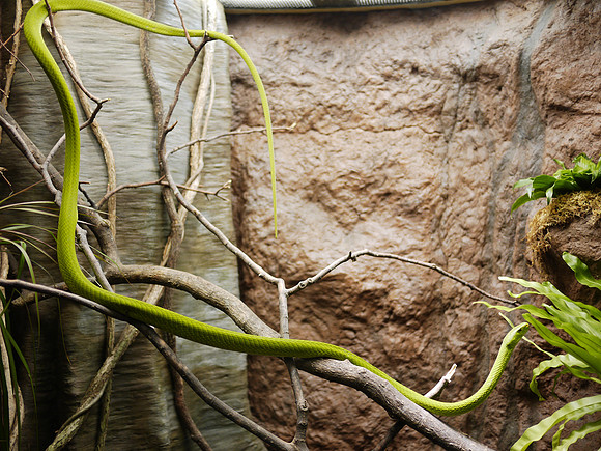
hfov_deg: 46.8
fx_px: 694
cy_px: 226
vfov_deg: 36.0
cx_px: 300
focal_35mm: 40
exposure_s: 1/125
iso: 160
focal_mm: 20
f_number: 1.7
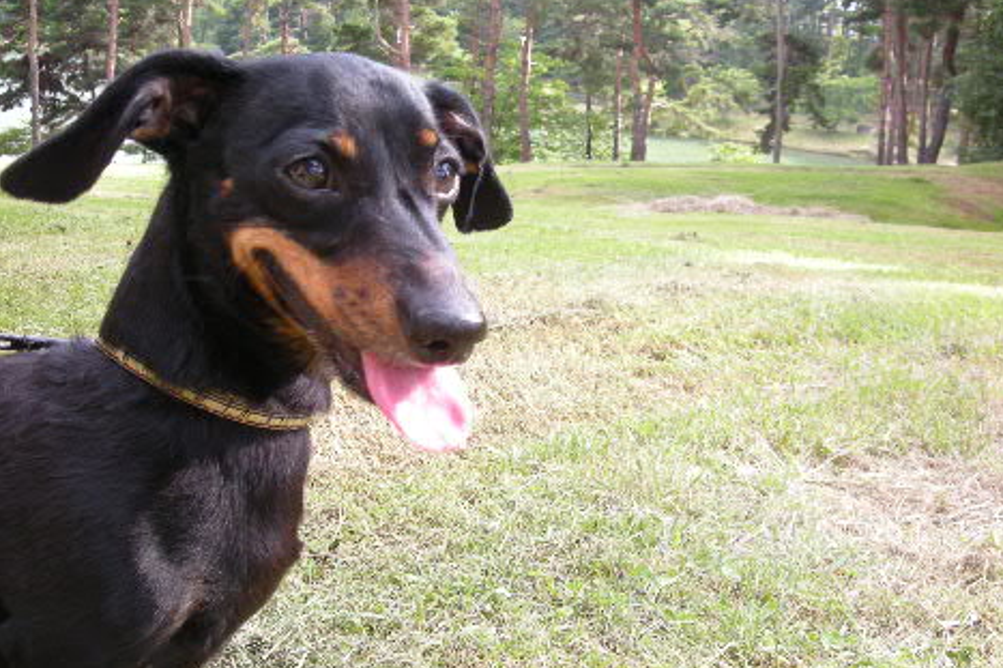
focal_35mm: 39
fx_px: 1086
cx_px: 535
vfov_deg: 34.1
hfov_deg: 49.5
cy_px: 291
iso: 64
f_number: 2.8
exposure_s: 1/114
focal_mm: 5.7
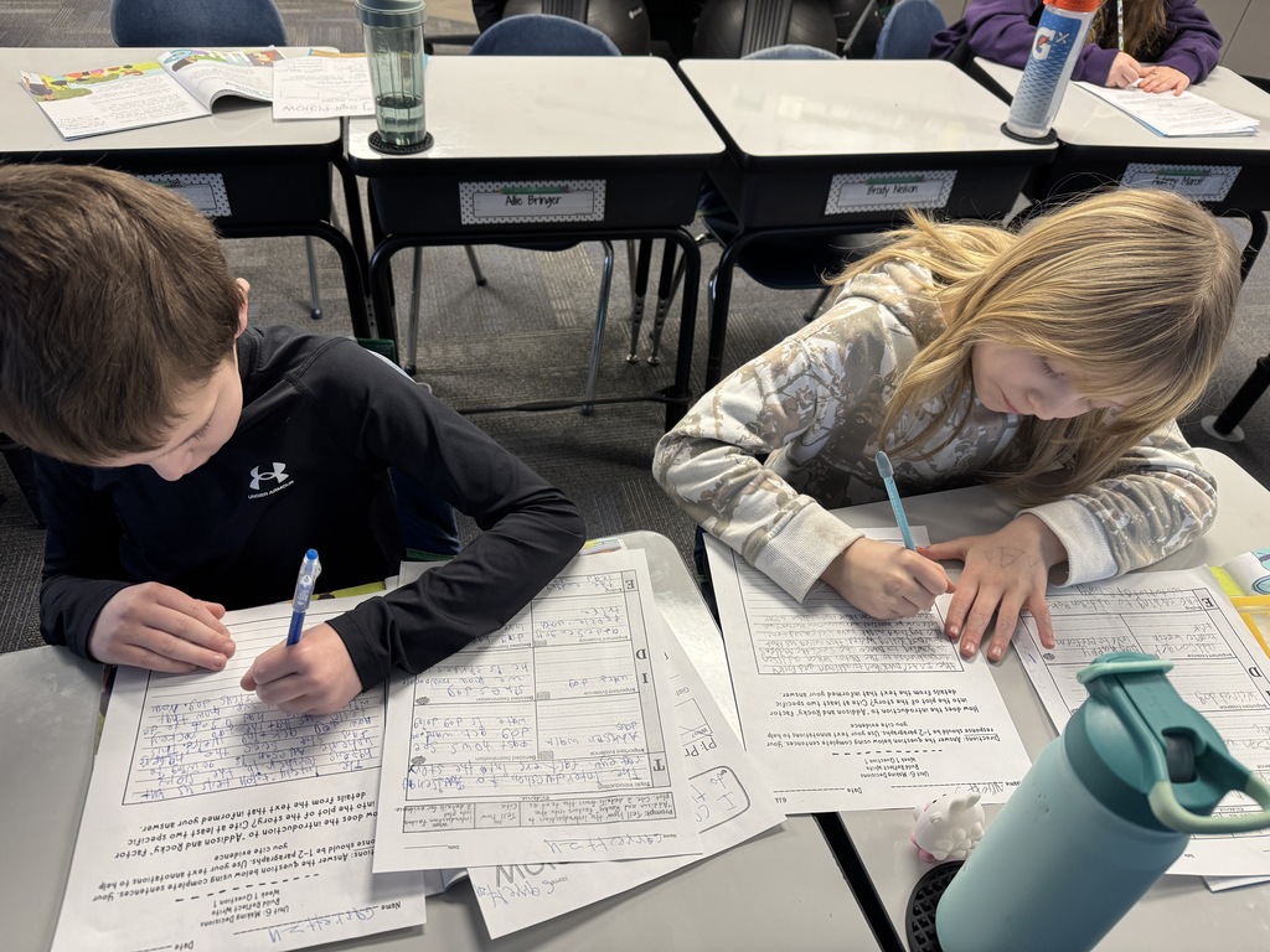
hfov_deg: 71.6
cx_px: 635
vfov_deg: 56.8
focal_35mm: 24
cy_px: 476
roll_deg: -5.4
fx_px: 881
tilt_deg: -43.3
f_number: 1.78
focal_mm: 6.76
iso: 160
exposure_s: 1/60
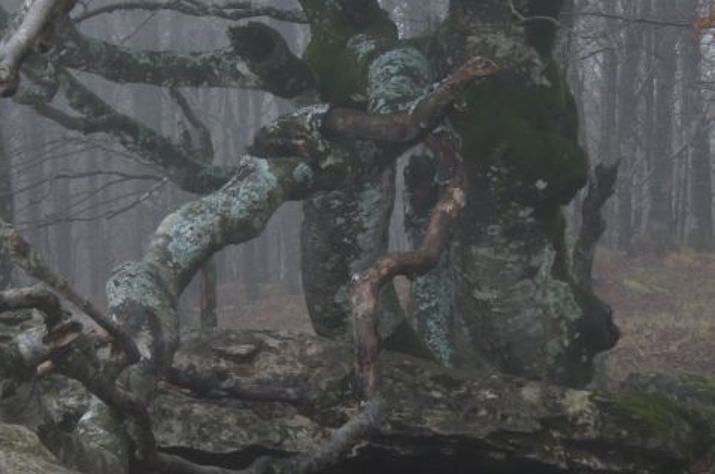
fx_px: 2783
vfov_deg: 9.7
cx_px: 202
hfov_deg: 14.6
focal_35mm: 140
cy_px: 262
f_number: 13
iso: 200
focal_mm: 35
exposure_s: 1/20
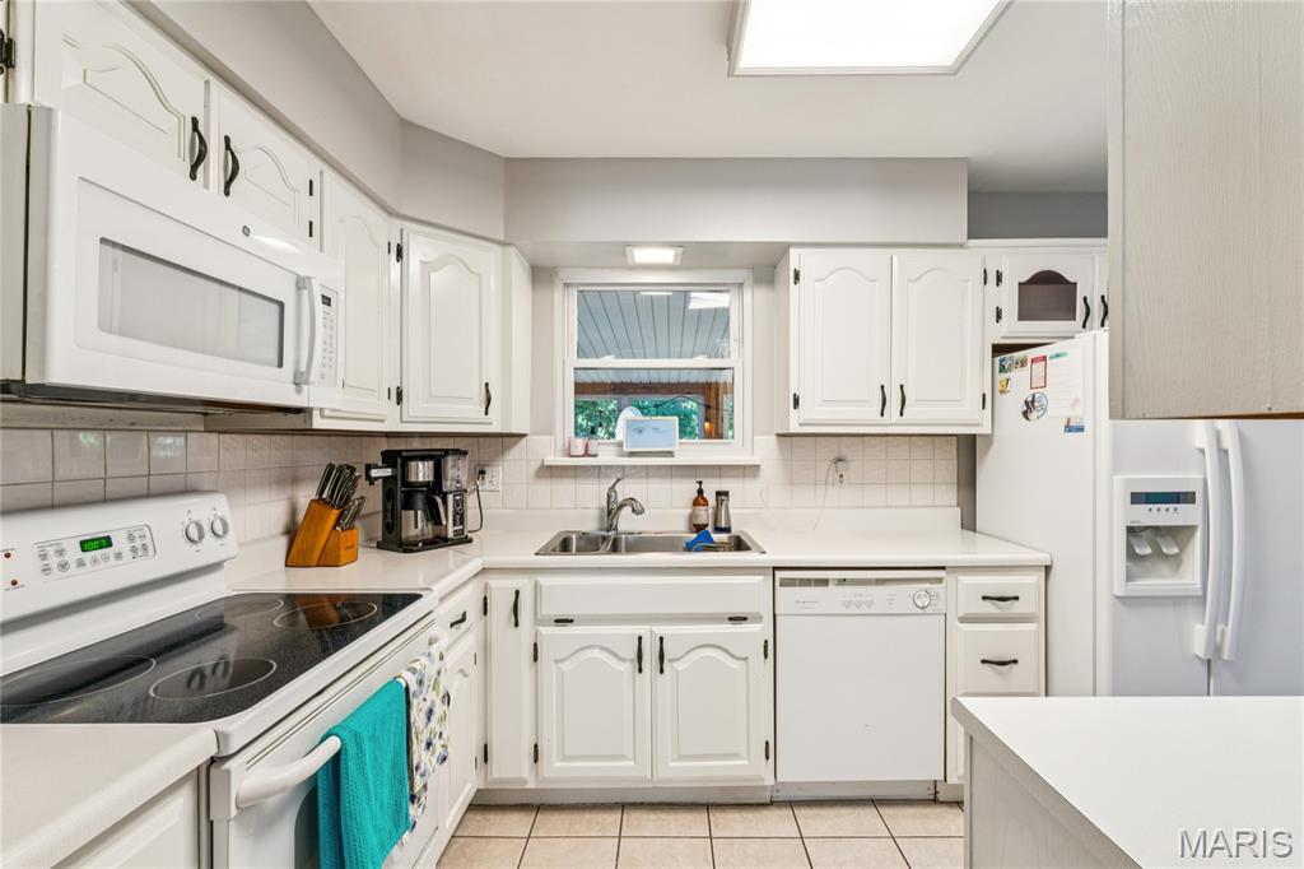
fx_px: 572
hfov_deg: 97.5
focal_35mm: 16
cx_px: 652
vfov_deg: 74.4
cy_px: 434
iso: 320
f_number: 13
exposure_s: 1/4
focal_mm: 15.8
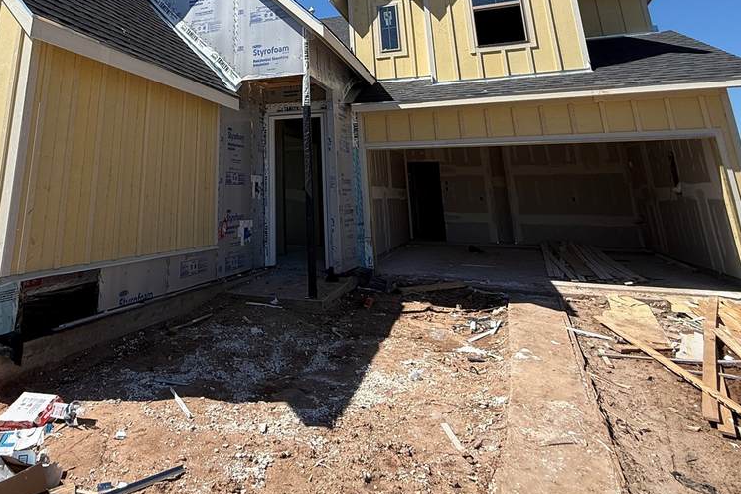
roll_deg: +0.2
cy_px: 38
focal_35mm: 25
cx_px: 249
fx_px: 514
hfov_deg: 69.6
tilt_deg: +16.6
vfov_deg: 45.7
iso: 50
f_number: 2.2
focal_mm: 2.22
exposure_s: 1/1745
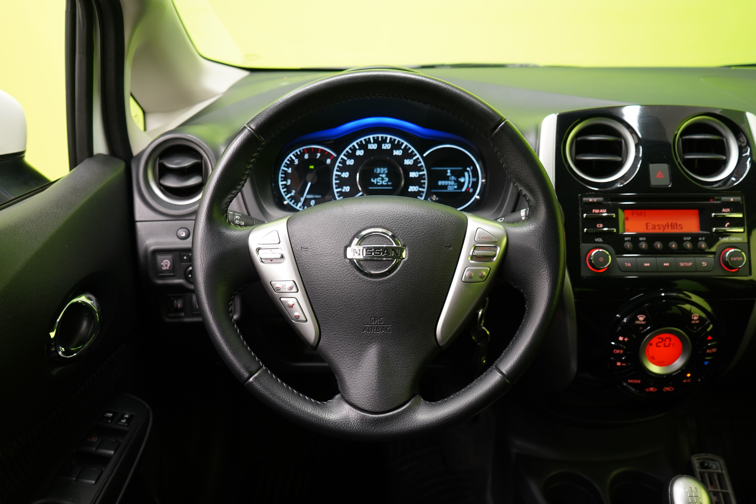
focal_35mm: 30
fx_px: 630
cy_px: 252
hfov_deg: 61.9
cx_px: 378
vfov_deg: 43.6
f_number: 5
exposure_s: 1/25
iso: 1250
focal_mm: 30
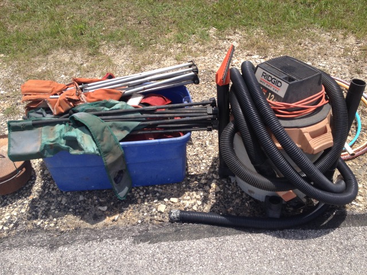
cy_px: 138
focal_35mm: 35
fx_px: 371
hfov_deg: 52.6
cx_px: 184
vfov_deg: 40.7
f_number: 2.4
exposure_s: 1/1200
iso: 50
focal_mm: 4.28
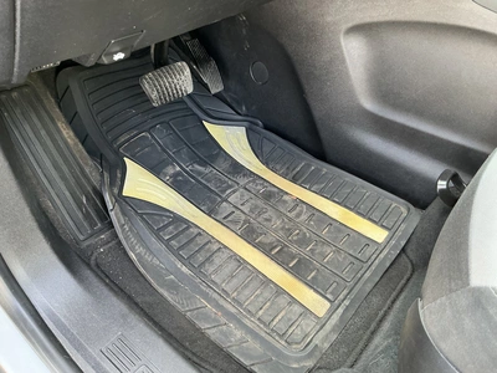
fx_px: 402
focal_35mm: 28
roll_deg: -5.2
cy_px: 186
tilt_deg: -41.7
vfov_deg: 49.7
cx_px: 248
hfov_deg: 63.4
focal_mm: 3
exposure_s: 1/60
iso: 100
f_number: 1.8
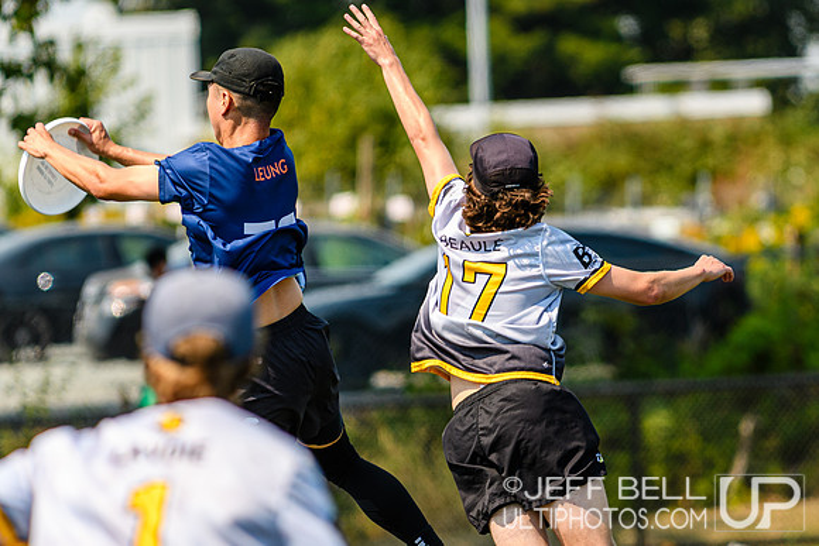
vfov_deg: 2.8
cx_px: 516
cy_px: 366
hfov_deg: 4.2
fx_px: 11158
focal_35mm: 490
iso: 100
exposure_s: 1/1000
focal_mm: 200
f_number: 3.2
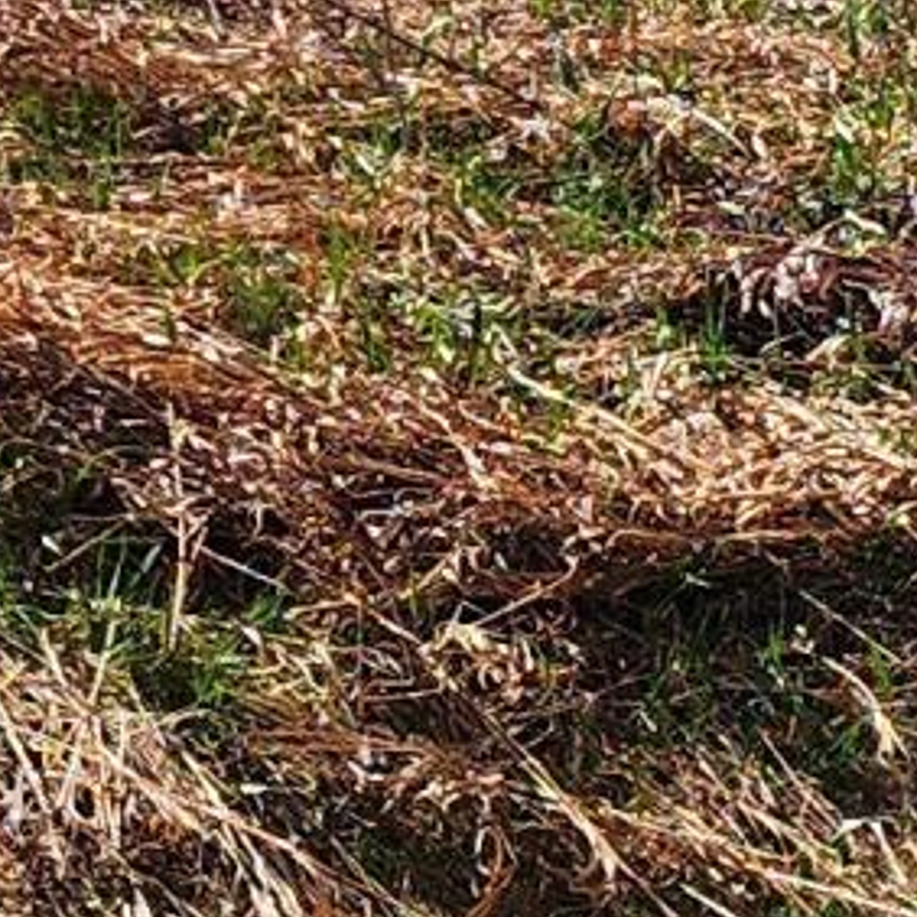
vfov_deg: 7.7
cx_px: -3079
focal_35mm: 216
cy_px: -976
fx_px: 6474
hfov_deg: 6.2
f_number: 1.8
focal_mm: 6.4
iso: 12
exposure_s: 1/1429
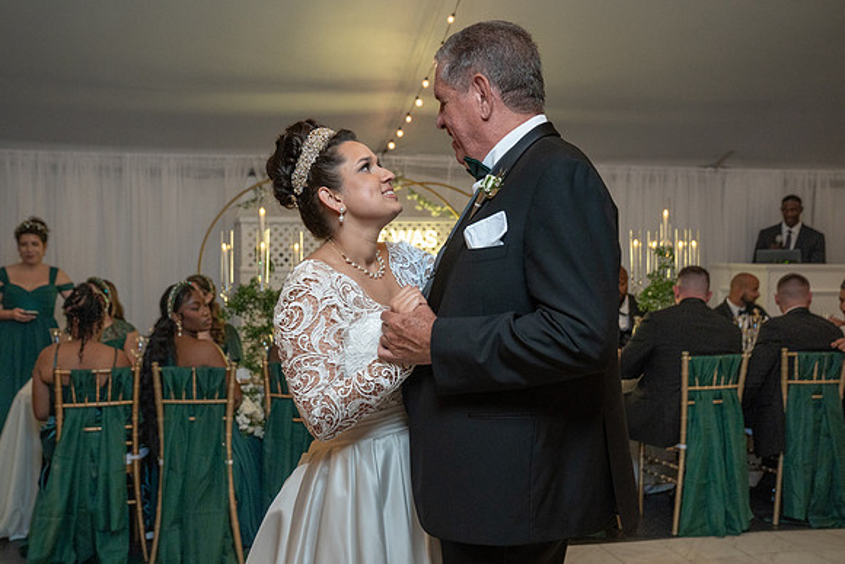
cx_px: 401
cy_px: 287
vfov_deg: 31.7
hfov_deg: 46.1
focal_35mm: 42
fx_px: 992
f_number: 4
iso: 2000
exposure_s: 1/200
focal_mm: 39
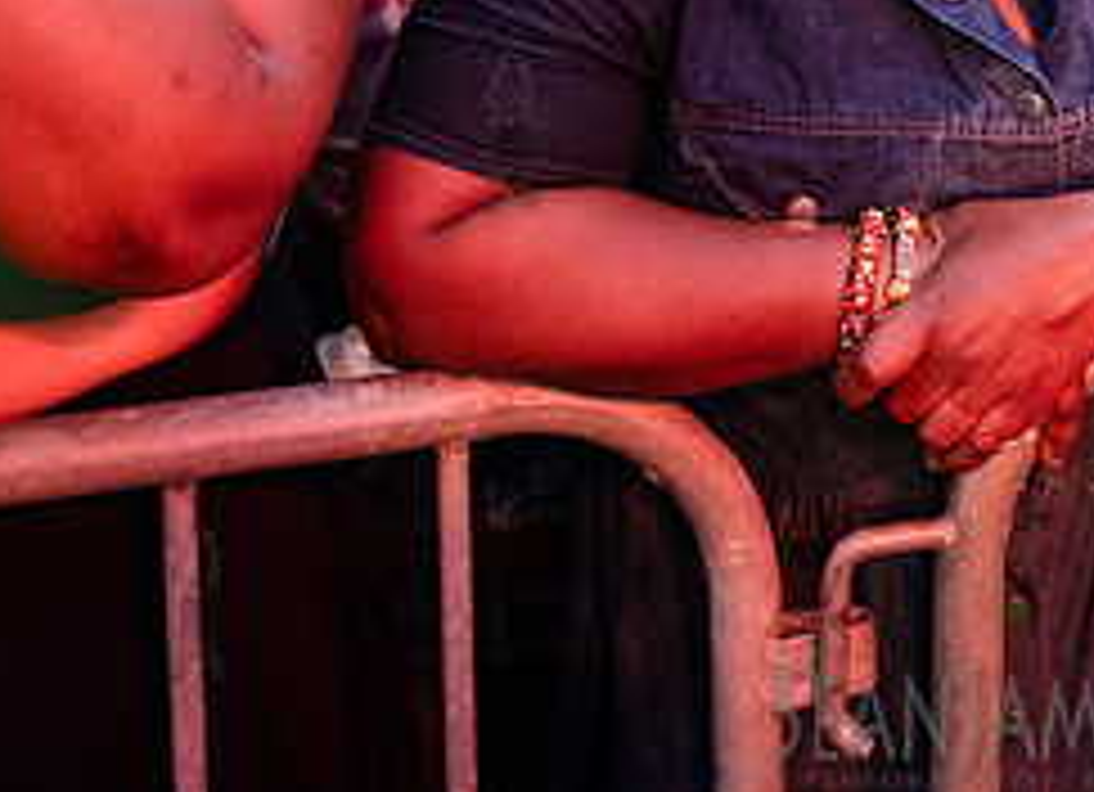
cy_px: -228
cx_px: 996
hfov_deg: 25.8
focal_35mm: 74
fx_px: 2310
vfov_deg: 18.2
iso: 4000
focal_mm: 24
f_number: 3.2
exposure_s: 1/160
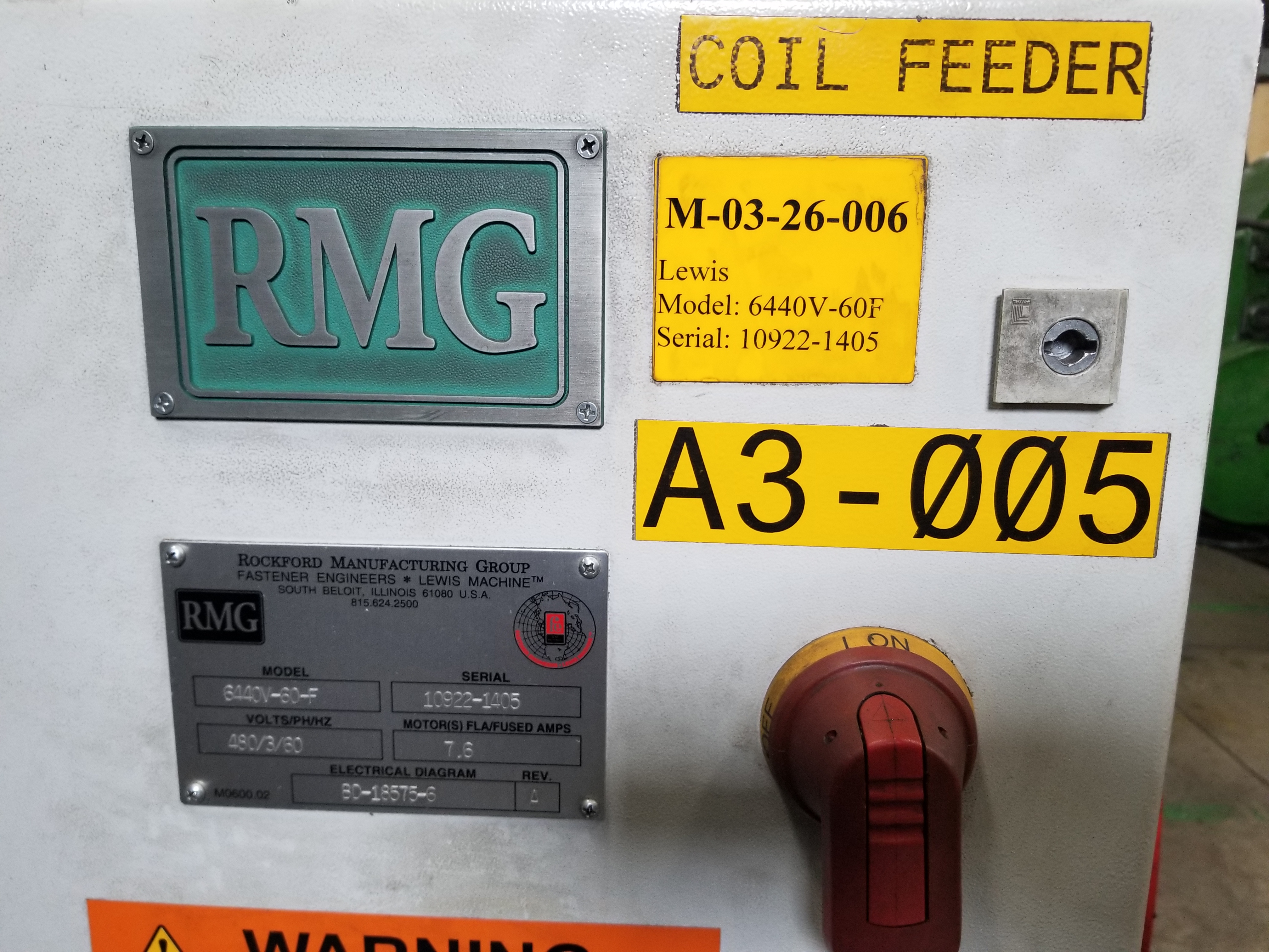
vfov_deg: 53.1
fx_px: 953
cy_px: 476
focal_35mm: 26
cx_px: 634
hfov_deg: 67.3
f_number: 1.7
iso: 160
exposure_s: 1/40
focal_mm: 4.25
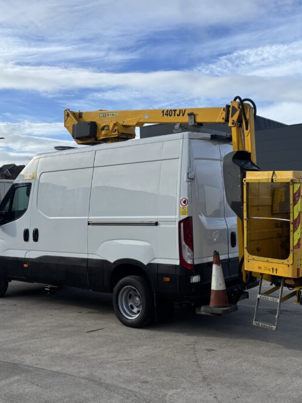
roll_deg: +1.9
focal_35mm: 39
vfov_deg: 47.7
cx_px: 159
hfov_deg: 36.8
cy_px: 166
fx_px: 454
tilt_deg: +7.0
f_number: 1.6
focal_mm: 5.96
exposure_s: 1/3413
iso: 50
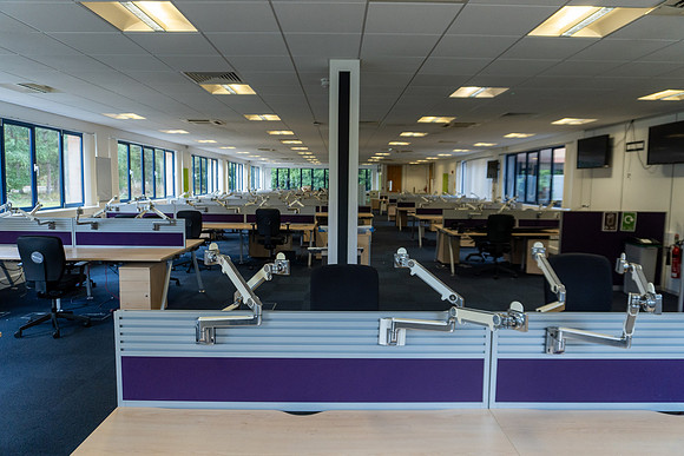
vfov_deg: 53.2
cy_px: 228
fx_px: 456
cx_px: 342
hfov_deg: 73.7
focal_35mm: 24
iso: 640
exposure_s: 1/160
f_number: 4
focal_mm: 16
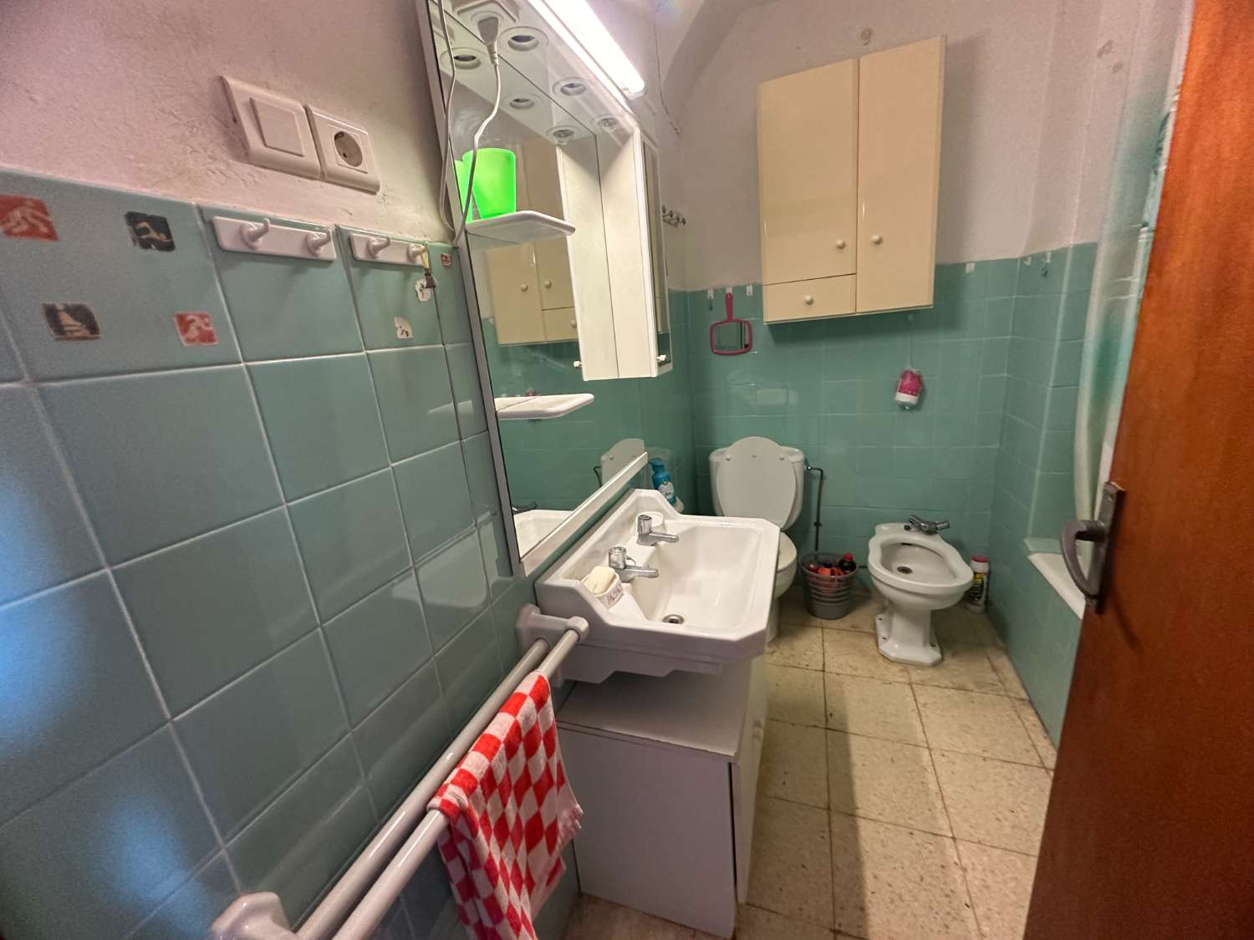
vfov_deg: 85.7
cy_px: 470
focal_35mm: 14
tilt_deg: -13.8
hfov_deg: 102.1
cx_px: 627
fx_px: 507
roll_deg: +4.0
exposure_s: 1/50
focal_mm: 2.22
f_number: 2.2
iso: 320
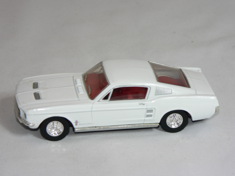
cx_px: 118
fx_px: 883
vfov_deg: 11.4
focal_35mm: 130
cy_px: 88
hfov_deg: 15.2
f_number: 3.2
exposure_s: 1/60
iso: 80
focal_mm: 21.6
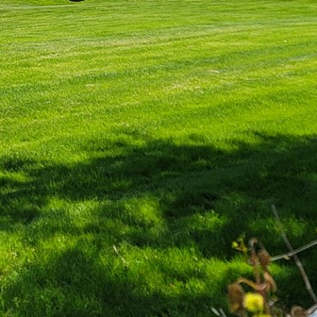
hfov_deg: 18.5
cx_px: -10
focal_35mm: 91
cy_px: -80
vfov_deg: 18.0
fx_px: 943
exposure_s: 1/897
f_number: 1.8
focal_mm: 6.7
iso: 16
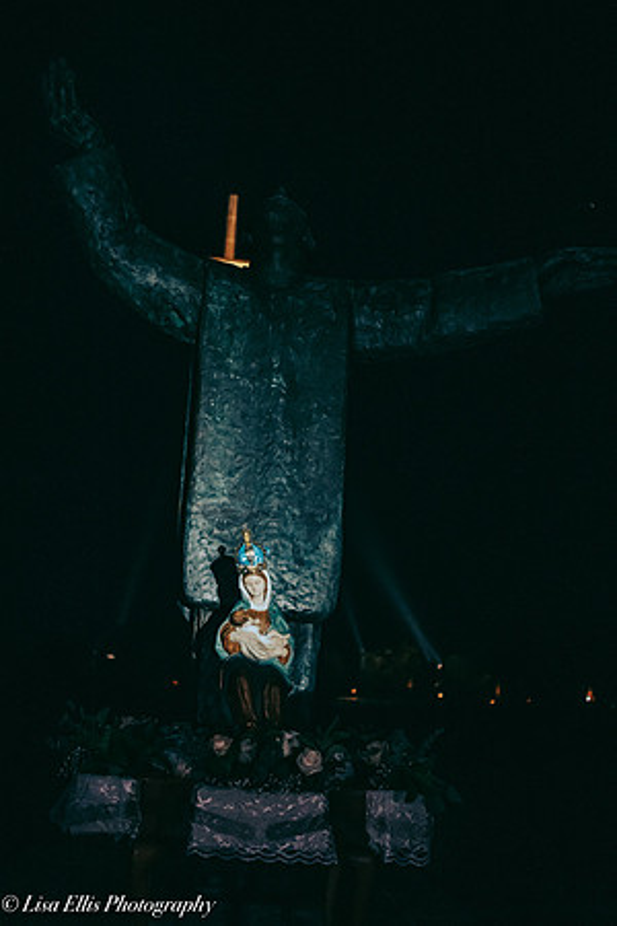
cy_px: 463
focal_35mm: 42
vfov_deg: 46.4
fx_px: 1080
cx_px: 308
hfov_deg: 31.9
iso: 3200
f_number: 2
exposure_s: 1/125
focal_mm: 35
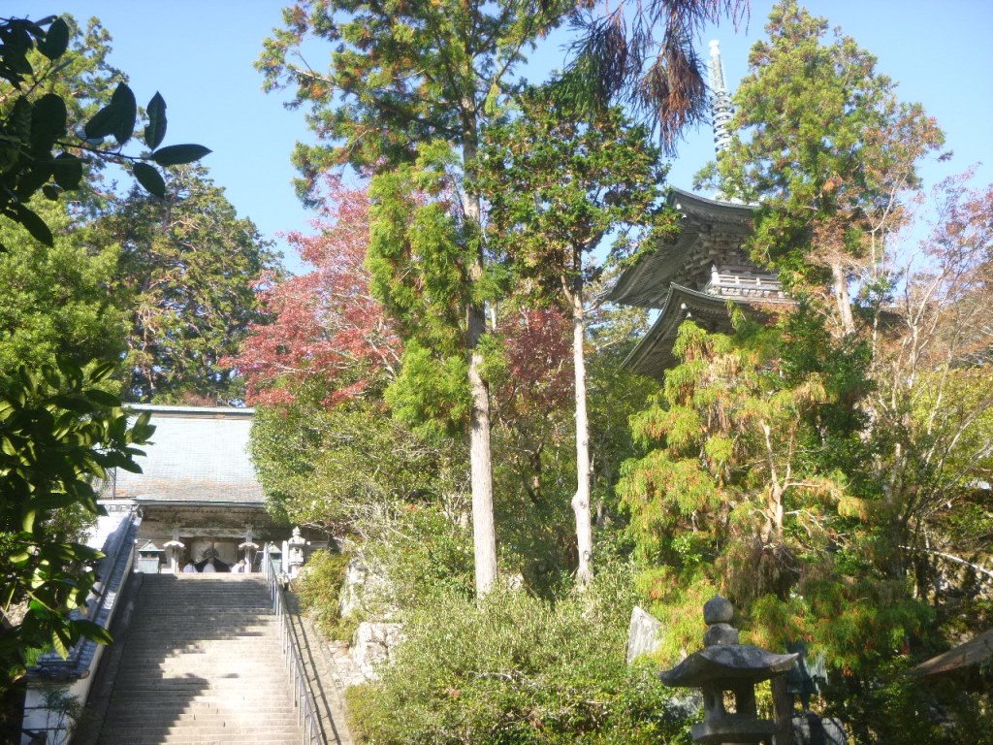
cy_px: 372
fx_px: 1262
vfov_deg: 32.9
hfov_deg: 42.9
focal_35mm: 44
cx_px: 496
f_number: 4.7
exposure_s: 1/100
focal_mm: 7.9
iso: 100
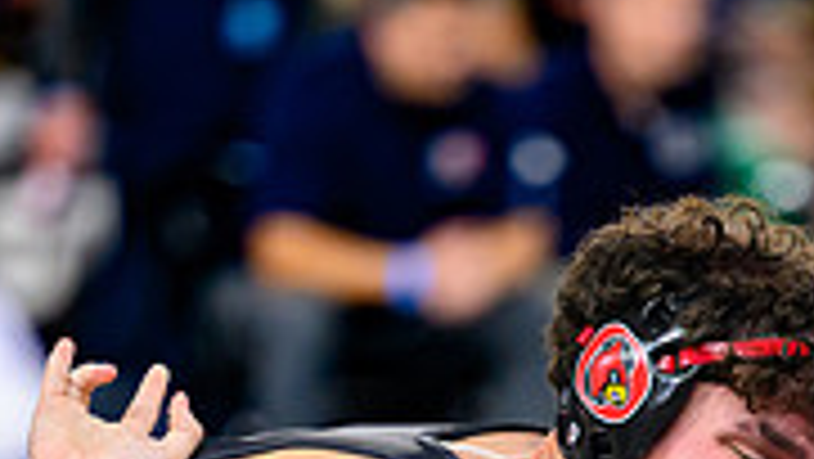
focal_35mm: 628
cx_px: 490
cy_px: 835
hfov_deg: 3.4
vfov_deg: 1.9
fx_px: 13561
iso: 2500
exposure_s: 1/800
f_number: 2.8
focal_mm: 180
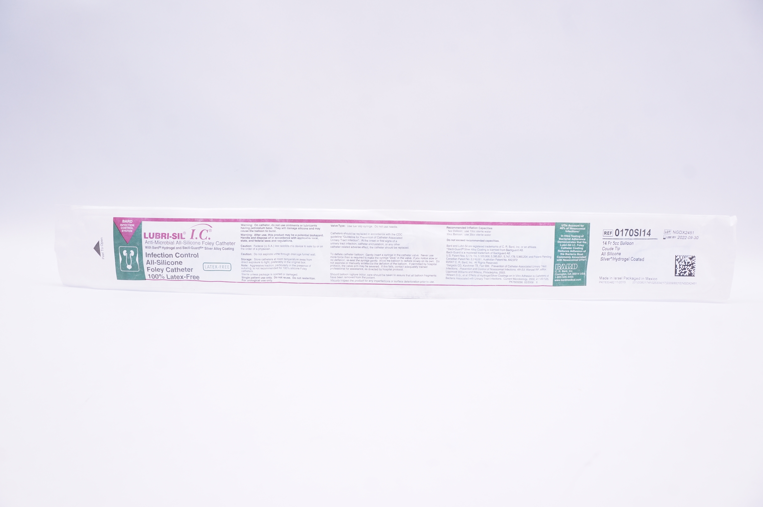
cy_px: 254
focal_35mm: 27
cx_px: 382
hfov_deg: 67.4
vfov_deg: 47.8
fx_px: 572
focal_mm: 18
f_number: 8
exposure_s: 1/30
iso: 400
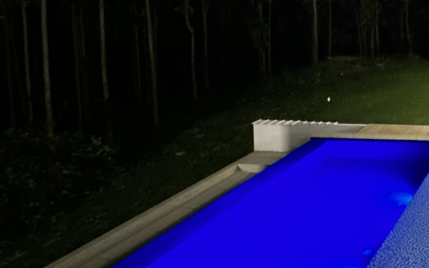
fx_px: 503
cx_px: 564
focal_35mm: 43
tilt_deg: -4.2
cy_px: 25
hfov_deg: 33.2
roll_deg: -3.0
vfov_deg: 28.6
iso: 1000
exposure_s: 1/20
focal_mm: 2.22
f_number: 2.2
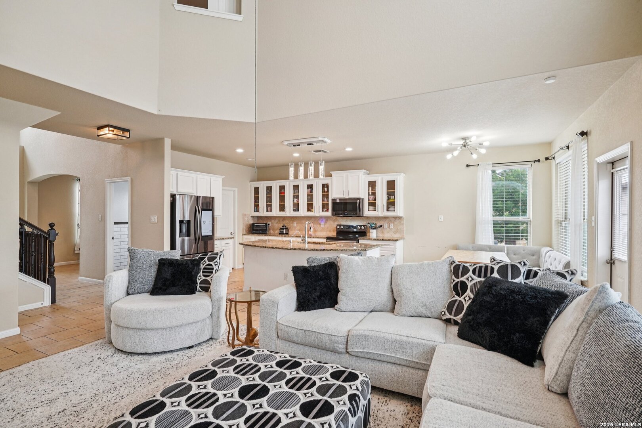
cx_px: 321
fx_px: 312
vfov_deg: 68.9
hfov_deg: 91.6
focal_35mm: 18
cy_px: 214
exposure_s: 1/25
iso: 400
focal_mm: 17.5
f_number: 8
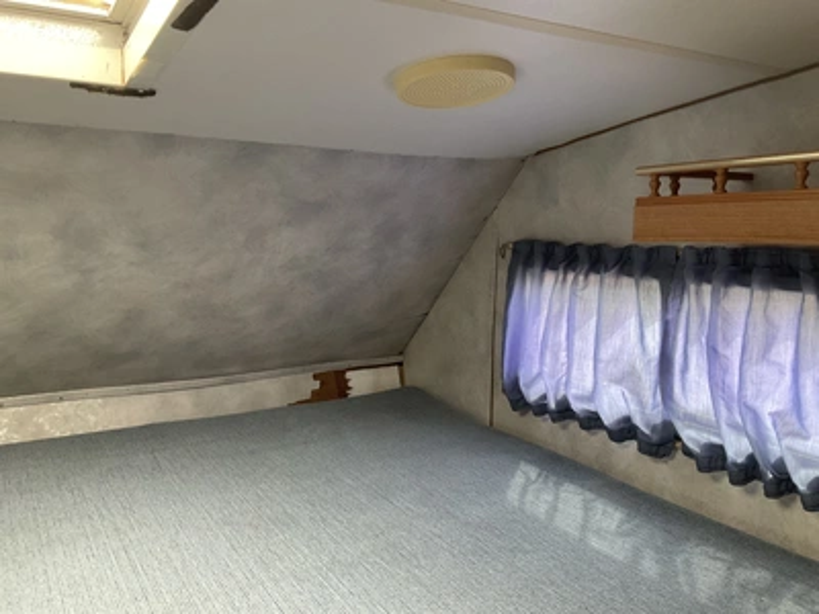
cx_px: 410
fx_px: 686
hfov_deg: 61.7
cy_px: 307
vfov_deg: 48.2
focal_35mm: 29
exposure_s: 1/91
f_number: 1.8
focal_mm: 3
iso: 64
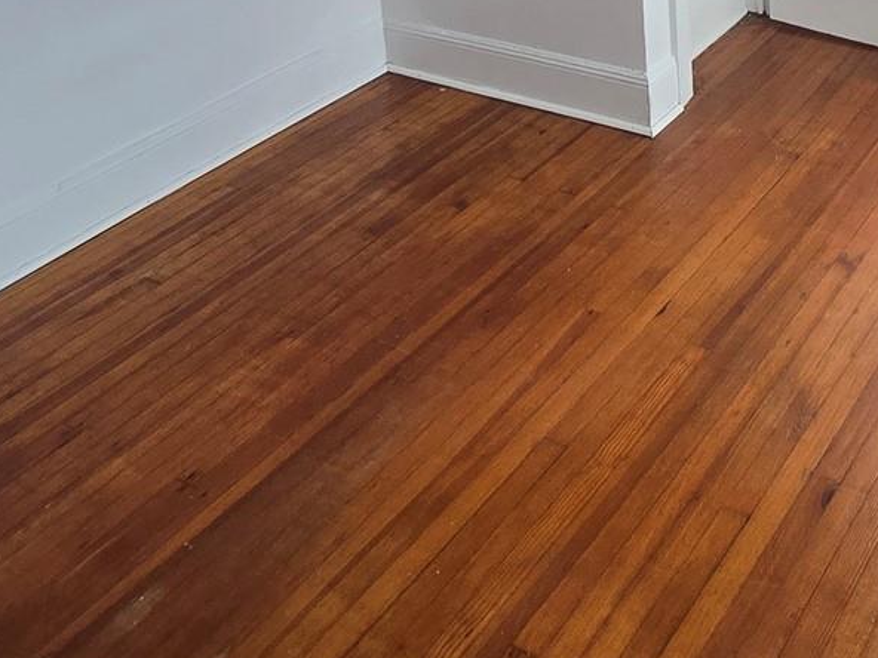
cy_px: -302
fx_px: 1141
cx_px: 727
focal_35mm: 45
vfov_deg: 25.3
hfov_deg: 40.0
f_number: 2.2
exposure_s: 1/60
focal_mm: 2.2
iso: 100
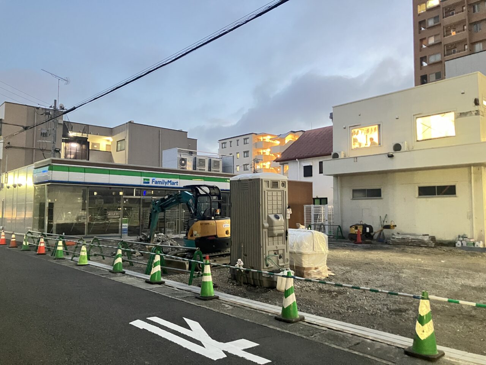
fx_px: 393
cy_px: 182
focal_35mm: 28
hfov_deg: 63.4
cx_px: 243
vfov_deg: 49.7
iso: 2000
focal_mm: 3.99
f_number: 1.8
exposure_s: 1/15
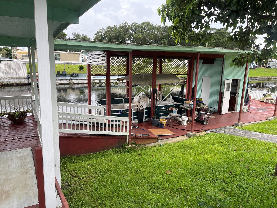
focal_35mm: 25
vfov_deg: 54.9
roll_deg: -0.8
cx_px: 138
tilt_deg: -12.8
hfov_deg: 69.4
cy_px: 104
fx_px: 200
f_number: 1.6
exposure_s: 1/445
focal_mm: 5.1
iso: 32
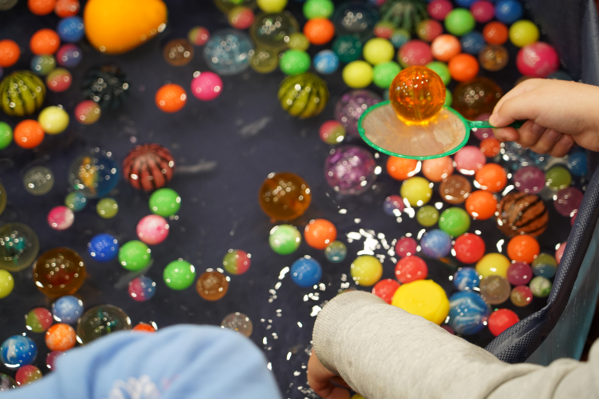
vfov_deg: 13.0
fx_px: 1747
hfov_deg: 19.5
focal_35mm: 105
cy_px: 200
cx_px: 300
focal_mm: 105
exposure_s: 1/160
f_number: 4
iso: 3200
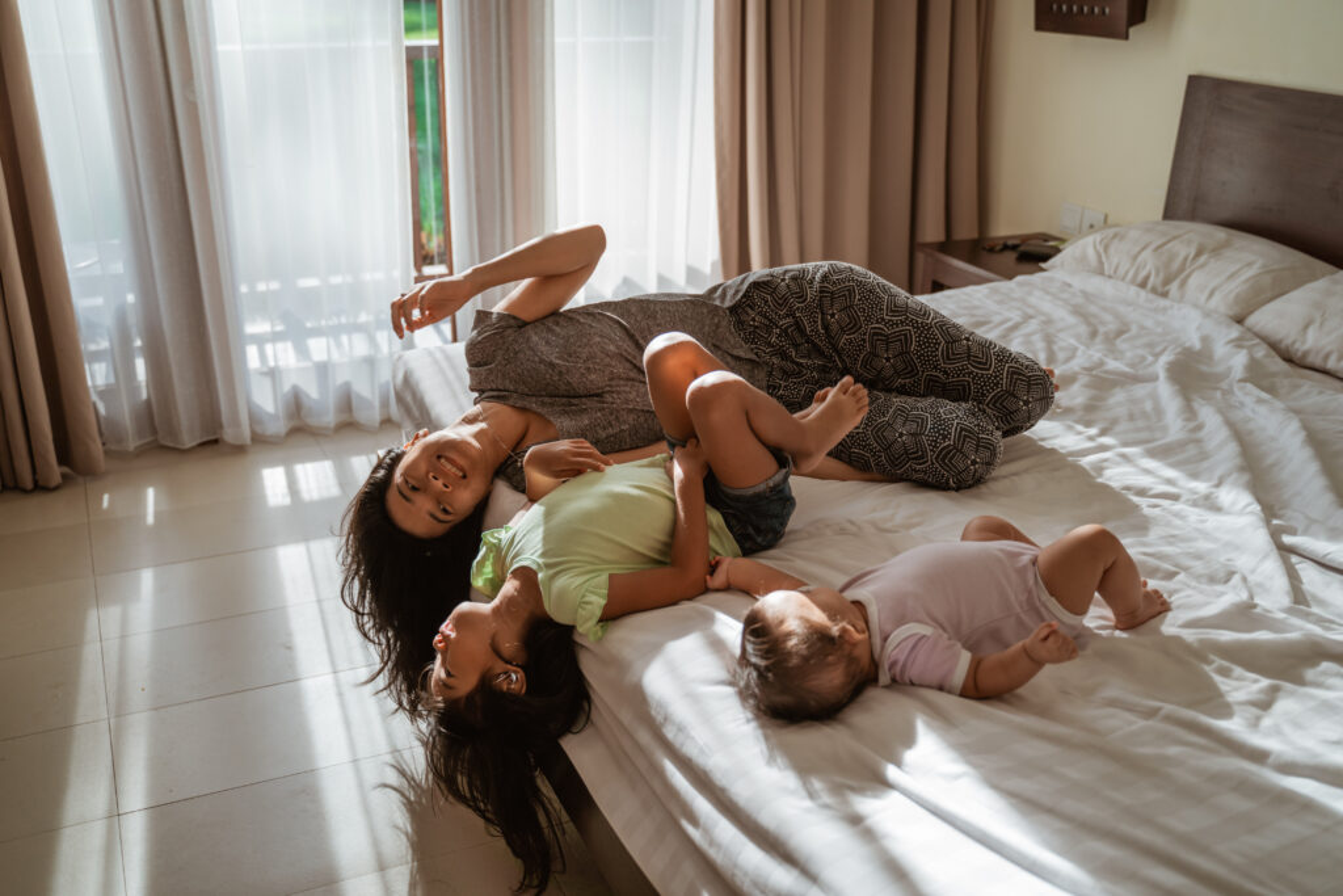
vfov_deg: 38.9
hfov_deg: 55.8
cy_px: 448
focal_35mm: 34
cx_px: 672
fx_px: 1268
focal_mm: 34
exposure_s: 1/400
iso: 200
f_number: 2.8
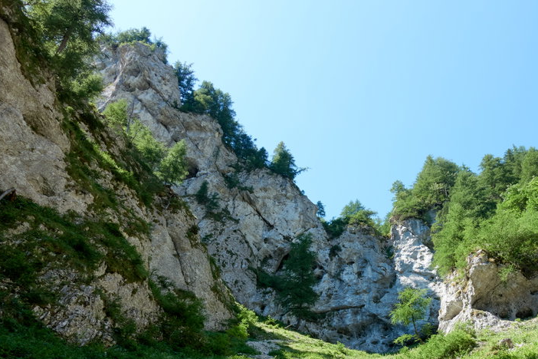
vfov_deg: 37.4
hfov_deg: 53.8
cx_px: 336
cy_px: 243
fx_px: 523
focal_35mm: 35
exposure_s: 1/200
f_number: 5.6
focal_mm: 8.8
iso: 125
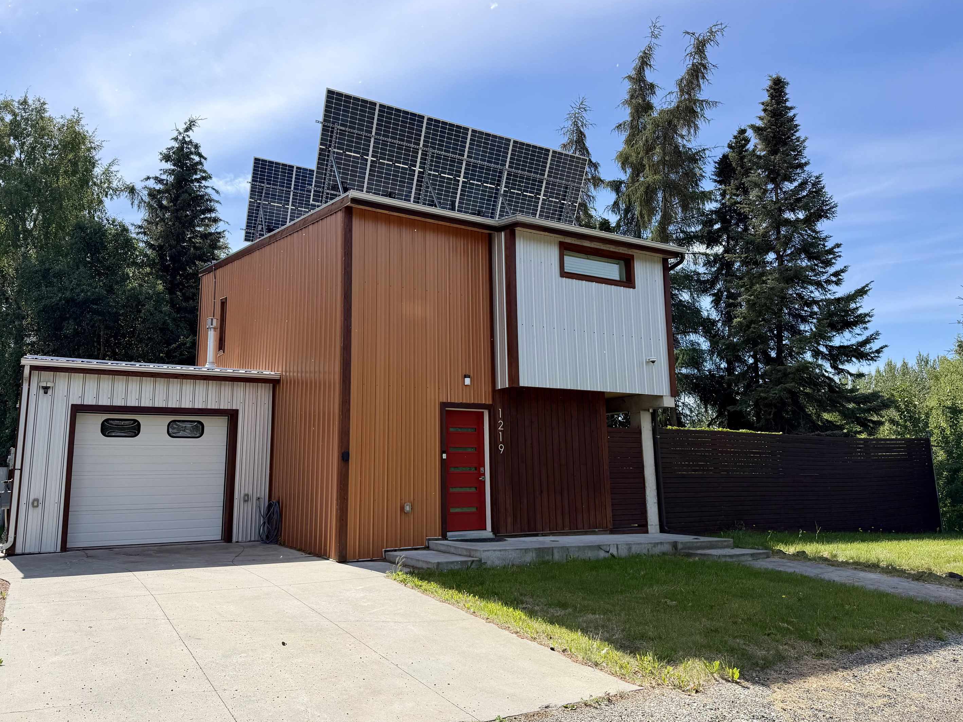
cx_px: 451
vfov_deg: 53.0
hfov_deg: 67.2
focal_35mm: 26
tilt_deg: +11.2
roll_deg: +1.5
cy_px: 345
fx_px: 723
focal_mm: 6.76
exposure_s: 1/4167
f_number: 1.78
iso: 80
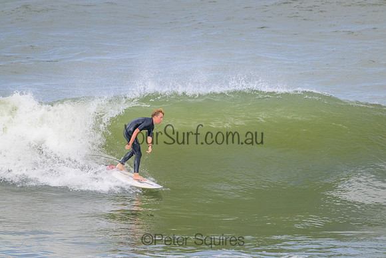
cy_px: 129
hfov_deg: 2.6
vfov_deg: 1.7
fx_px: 8579
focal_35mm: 800
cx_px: 193
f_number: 11
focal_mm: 800
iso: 1800
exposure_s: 1/2000
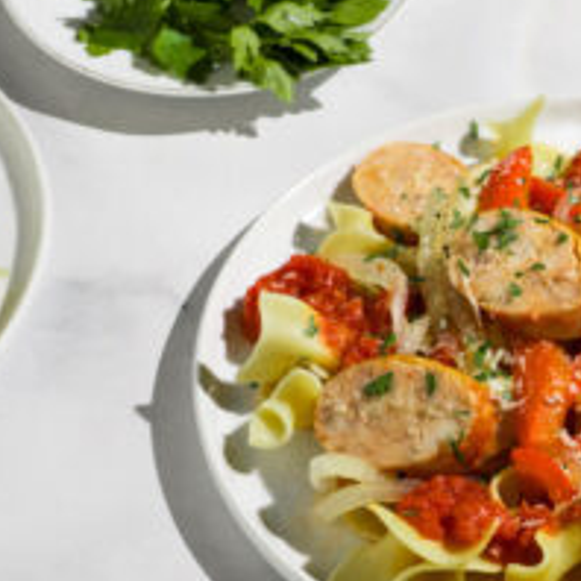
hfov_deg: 13.0
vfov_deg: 13.1
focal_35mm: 133
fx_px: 2526
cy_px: 323
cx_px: 505
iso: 1000
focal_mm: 46
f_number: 5.6
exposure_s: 1/160
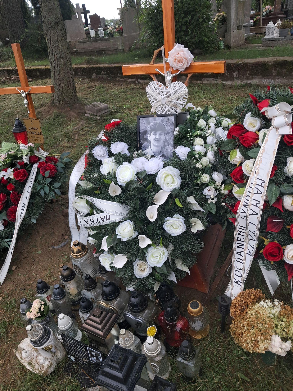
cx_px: 146
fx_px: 305
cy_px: 196
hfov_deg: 51.4
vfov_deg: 65.3
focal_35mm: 27
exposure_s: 1/171
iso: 50
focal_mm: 4
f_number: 1.8
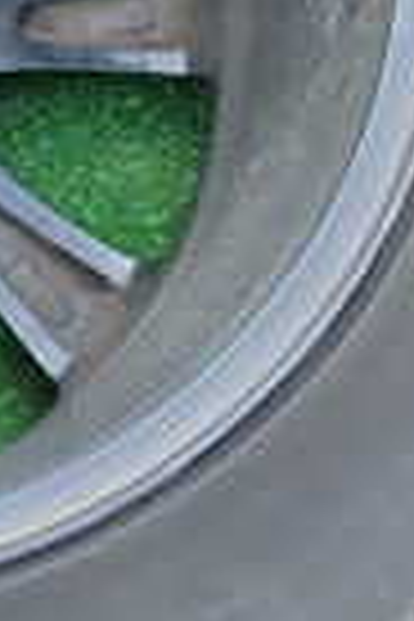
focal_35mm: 136
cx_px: -324
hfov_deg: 9.6
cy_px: -9
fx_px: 2346
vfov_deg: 14.8
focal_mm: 5.4
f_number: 2.3
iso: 100
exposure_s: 1/125
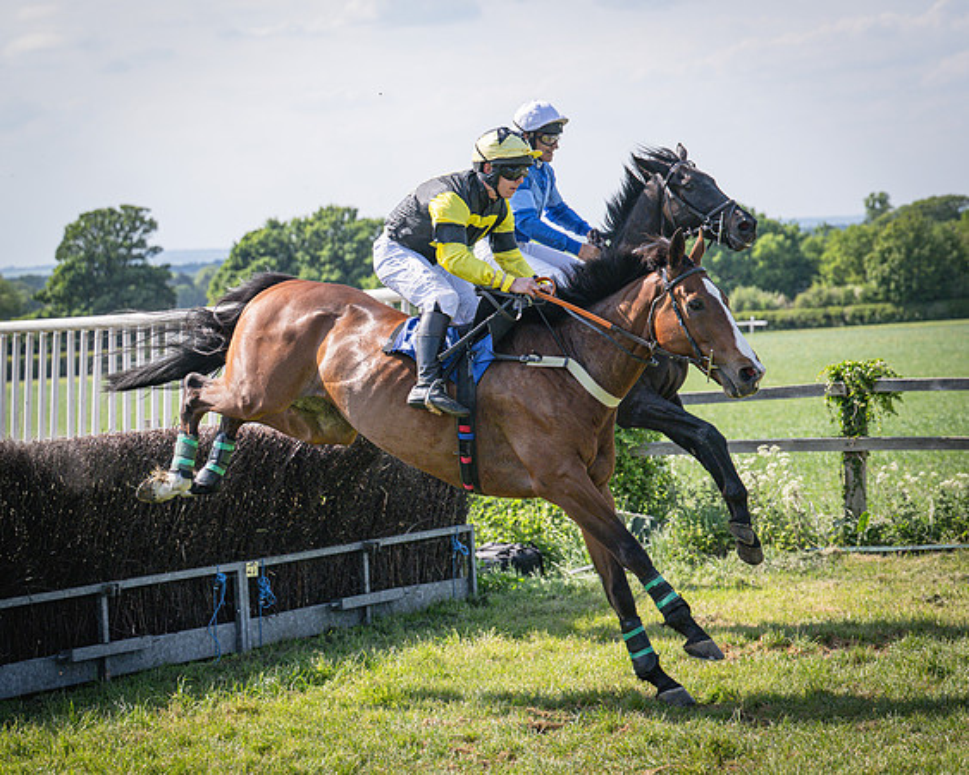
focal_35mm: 101
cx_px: 556
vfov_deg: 15.3
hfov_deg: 19.0
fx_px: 2889
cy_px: 372
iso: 400
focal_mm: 70
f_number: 4
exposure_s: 1/3200
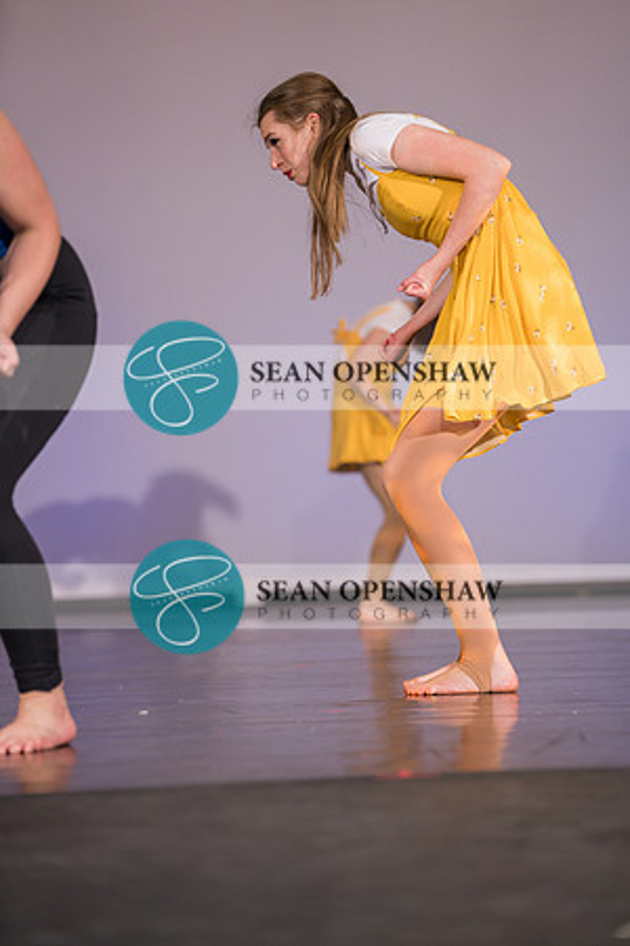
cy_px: 473
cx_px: 315
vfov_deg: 17.5
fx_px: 3071
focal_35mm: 117
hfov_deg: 11.7
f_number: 2.8
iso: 500
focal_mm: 117
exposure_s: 1/500
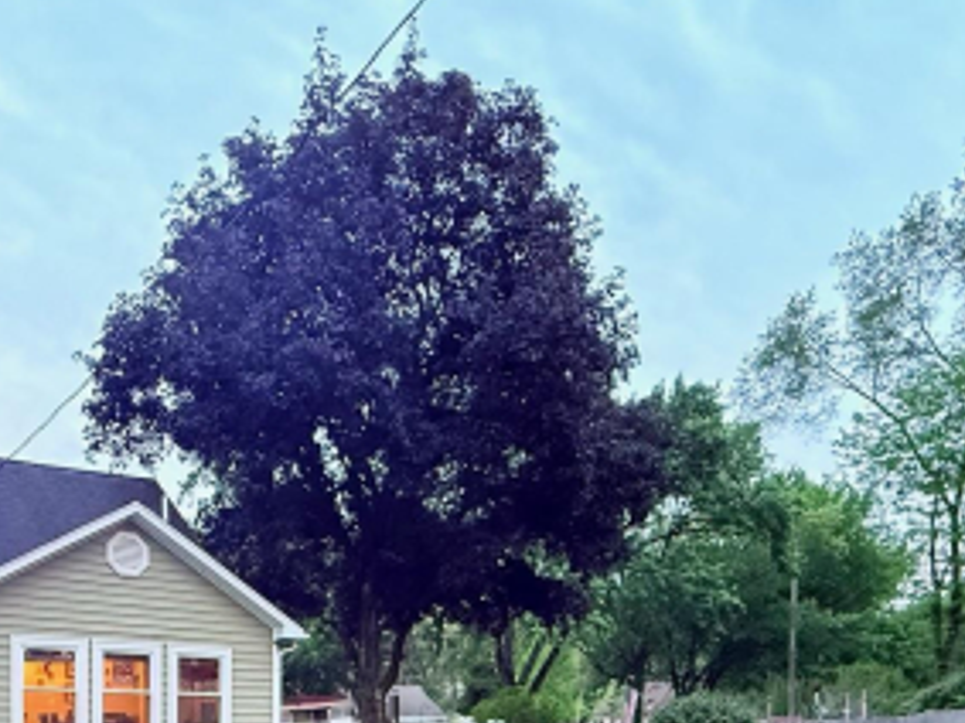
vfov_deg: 37.0
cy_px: 771
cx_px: 339
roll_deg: -0.7
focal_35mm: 33
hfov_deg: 54.5
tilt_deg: -2.3
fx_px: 920
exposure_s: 1/60
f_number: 2.2
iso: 800
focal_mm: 2.22
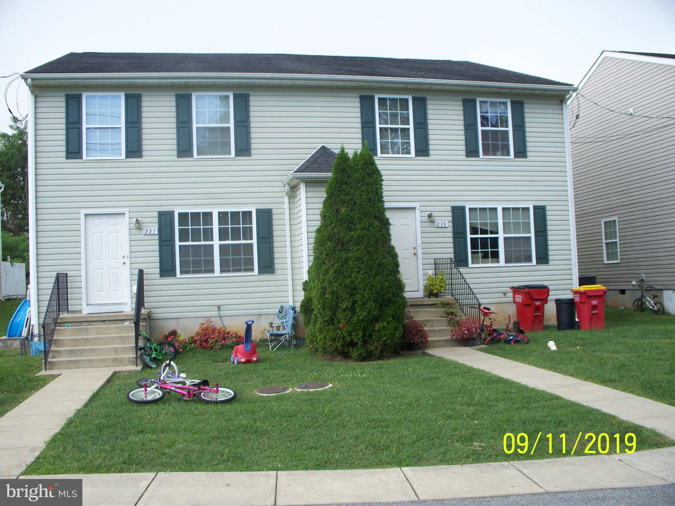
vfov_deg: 39.7
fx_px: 702
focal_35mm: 36
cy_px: 253
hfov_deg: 51.4
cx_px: 338
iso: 64
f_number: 2.8
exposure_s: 1/125
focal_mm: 7.54
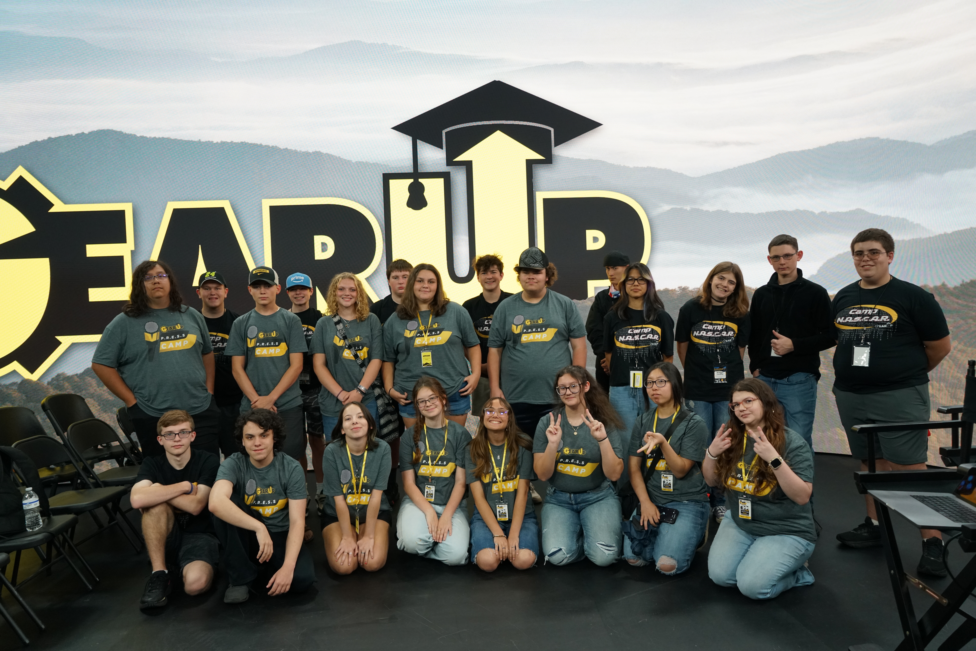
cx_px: 488
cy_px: 326
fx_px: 678
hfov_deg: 71.5
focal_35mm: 25
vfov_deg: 51.3
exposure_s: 1/160
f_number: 4
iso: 2000
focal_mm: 25
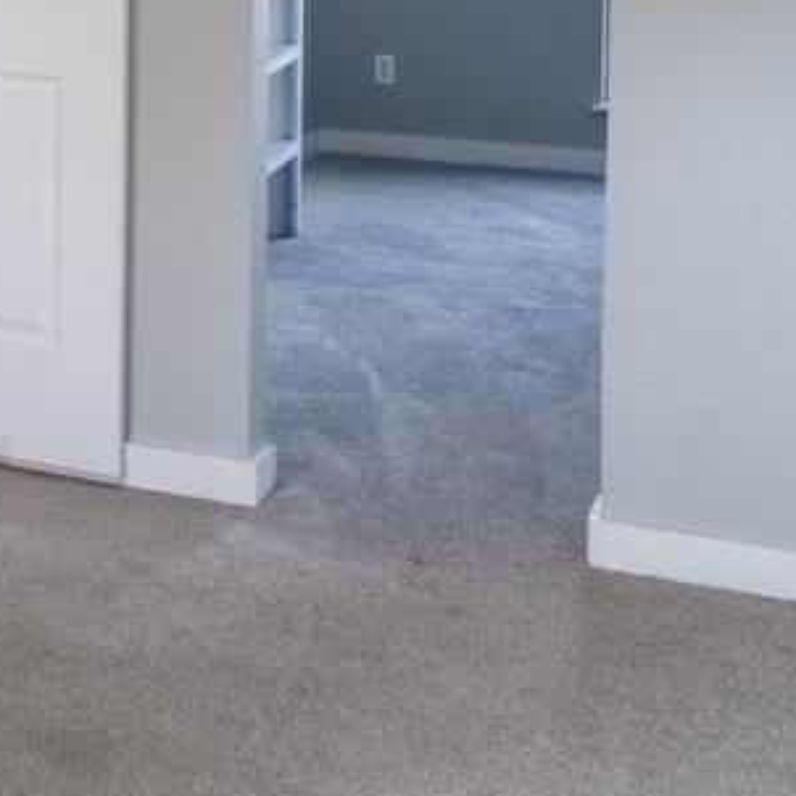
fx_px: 1873
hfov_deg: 20.3
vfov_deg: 22.9
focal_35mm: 72
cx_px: -420
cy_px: -29
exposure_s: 1/1250
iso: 3200
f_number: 14
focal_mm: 12
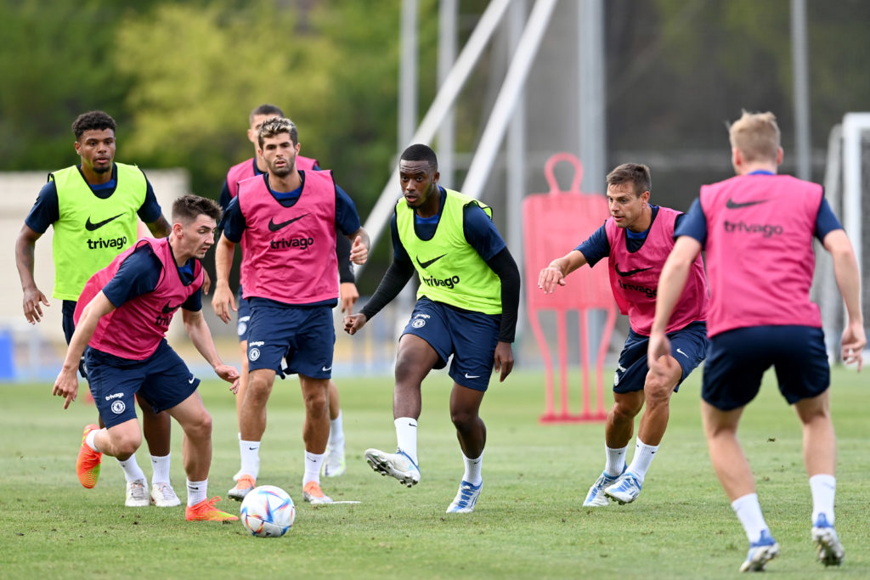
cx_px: 435
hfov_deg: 5.2
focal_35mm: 400
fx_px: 9667
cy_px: 290
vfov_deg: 3.4
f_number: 3.5
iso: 800
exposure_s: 1/1250
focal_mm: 400
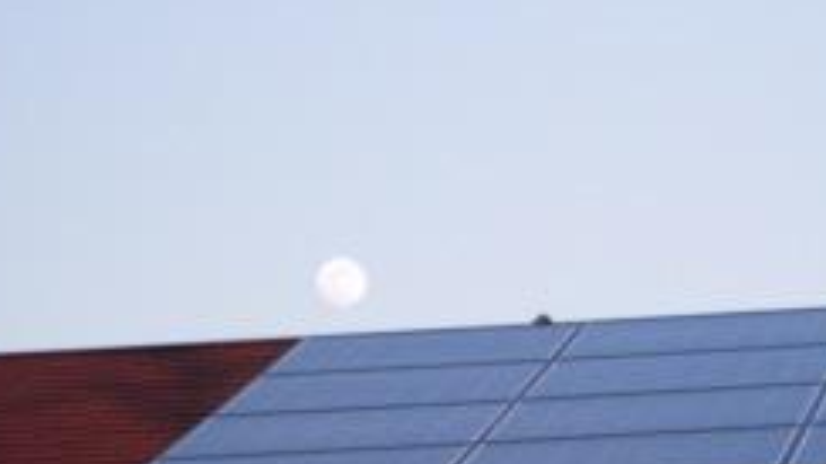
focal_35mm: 252
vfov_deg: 4.8
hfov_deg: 8.5
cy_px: 559
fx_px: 5517
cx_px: 711
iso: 200
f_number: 5.3
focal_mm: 26.3
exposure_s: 1/256
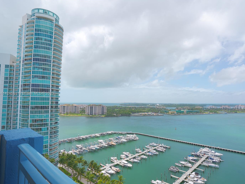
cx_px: 140
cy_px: 94
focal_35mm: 19
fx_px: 134
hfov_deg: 84.2
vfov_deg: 68.7
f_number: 10
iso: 64
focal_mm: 17
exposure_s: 1/25
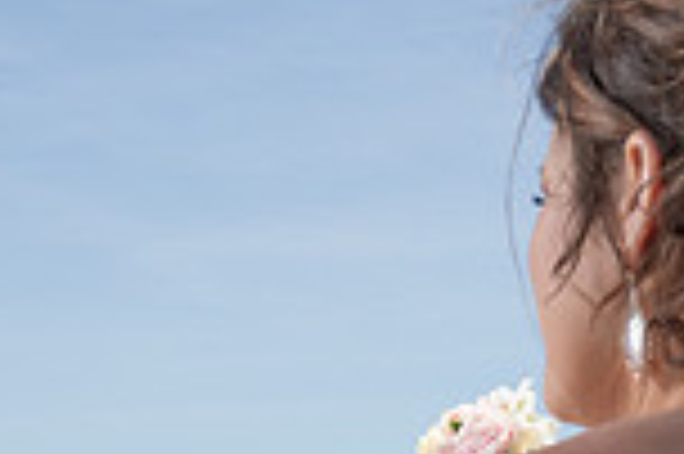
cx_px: 290
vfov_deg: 9.7
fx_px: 2619
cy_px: 663
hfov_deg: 14.9
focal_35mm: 138
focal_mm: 35
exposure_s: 1/250
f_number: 7.1
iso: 50
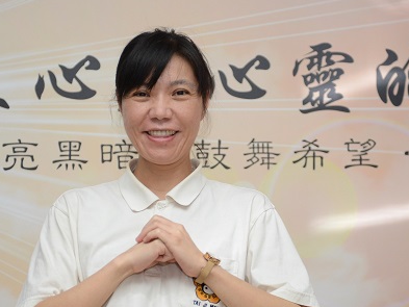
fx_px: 1111
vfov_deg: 15.7
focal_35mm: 94
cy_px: 181
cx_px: 183
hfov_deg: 20.9
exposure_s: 1/3200
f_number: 2.8
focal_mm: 60
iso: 3200
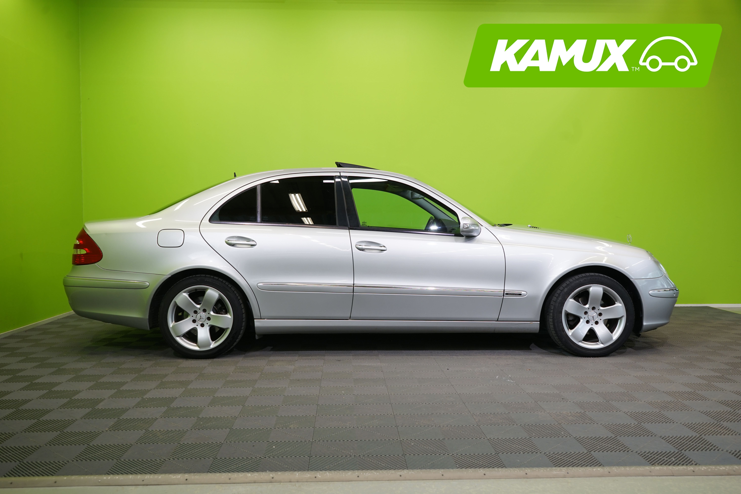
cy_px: 247
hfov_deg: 60.3
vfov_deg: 42.3
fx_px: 638
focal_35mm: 31
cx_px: 370
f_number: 6.3
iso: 400
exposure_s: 1/30
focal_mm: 31
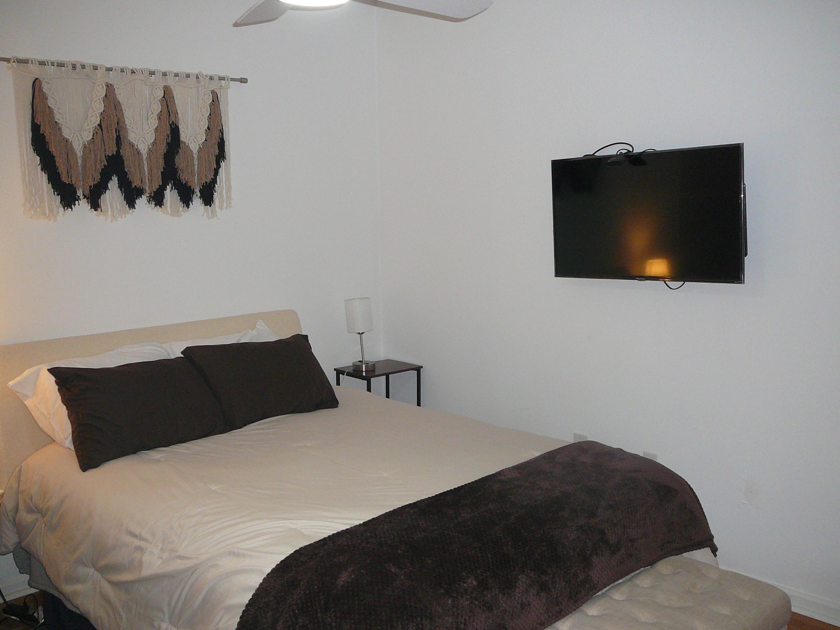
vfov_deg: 40.7
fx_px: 849
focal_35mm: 35
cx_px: 420
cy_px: 315
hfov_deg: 52.6
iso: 160
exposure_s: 1/30
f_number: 2.8
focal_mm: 5.2
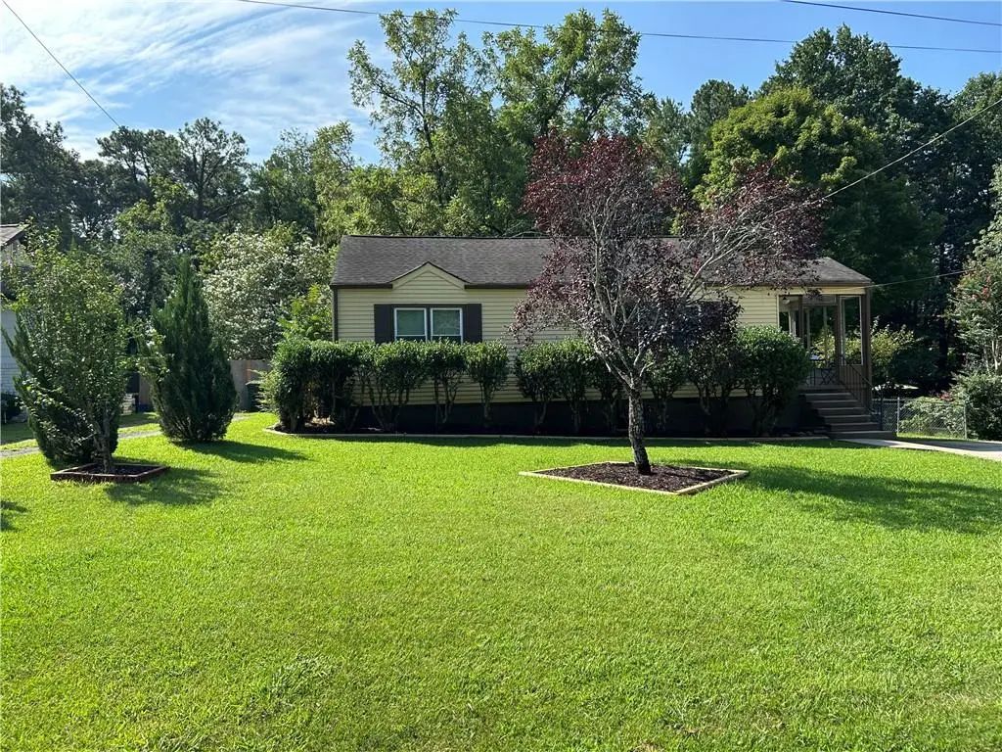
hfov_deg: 67.3
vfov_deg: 53.1
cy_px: 376
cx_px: 501
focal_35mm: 26
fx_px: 753
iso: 50
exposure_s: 1/1645
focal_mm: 5.7
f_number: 1.5
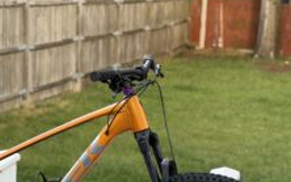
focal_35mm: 110
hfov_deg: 18.8
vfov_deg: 11.8
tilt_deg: -14.3
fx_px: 873
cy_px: 182
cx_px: 63
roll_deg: -1.1
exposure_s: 1/166
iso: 50
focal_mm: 6.76
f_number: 1.78
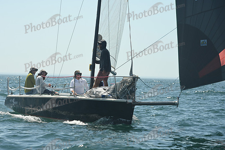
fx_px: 975
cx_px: 105
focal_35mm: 156
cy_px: 77
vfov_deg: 8.8
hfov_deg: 13.2
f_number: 10
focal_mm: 145
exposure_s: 1/1000
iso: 320
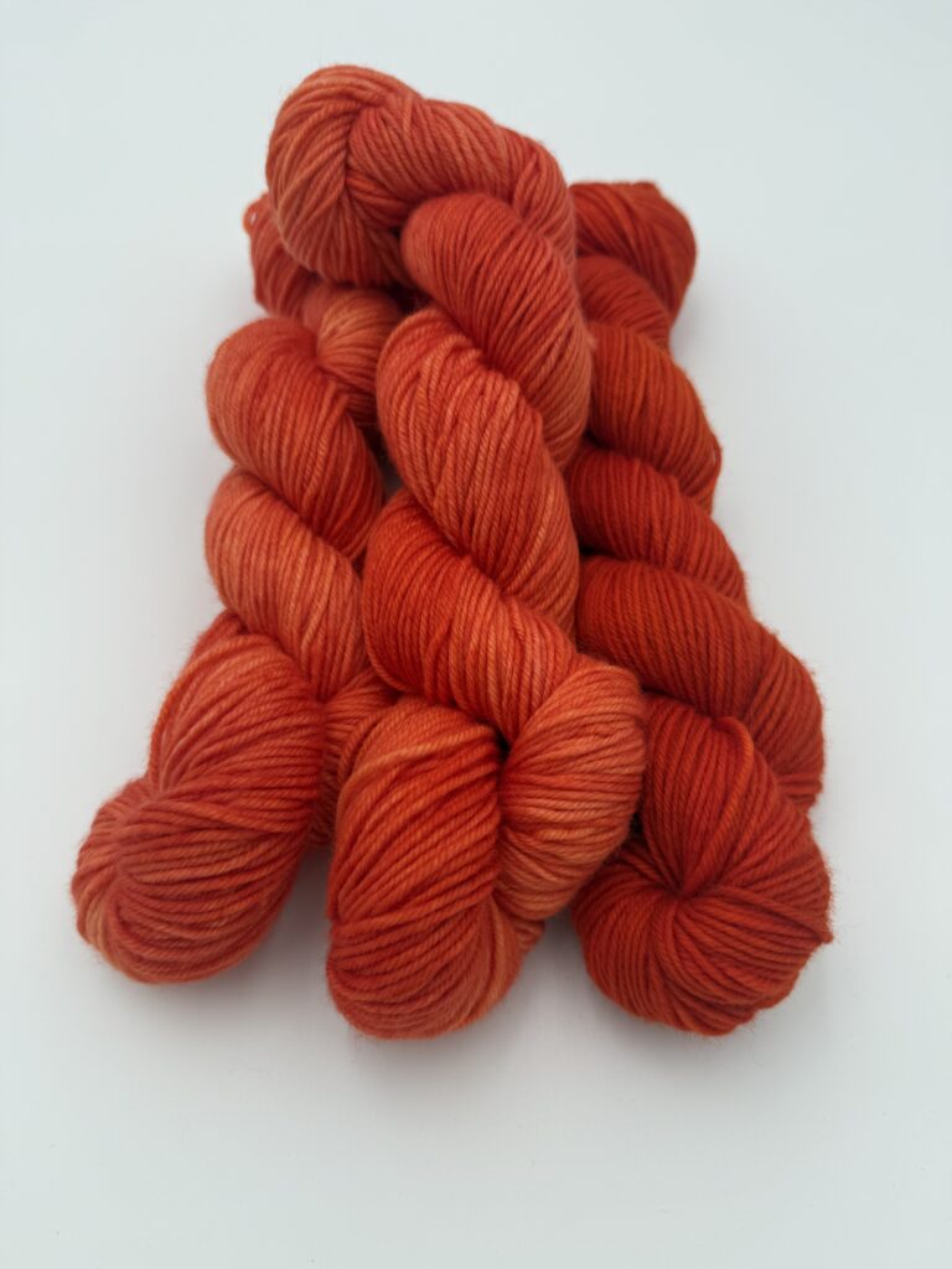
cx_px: 476
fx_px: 880
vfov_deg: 71.6
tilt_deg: -57.3
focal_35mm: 24
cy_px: 634
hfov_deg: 56.8
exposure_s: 1/488
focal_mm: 6.76
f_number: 1.78
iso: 80
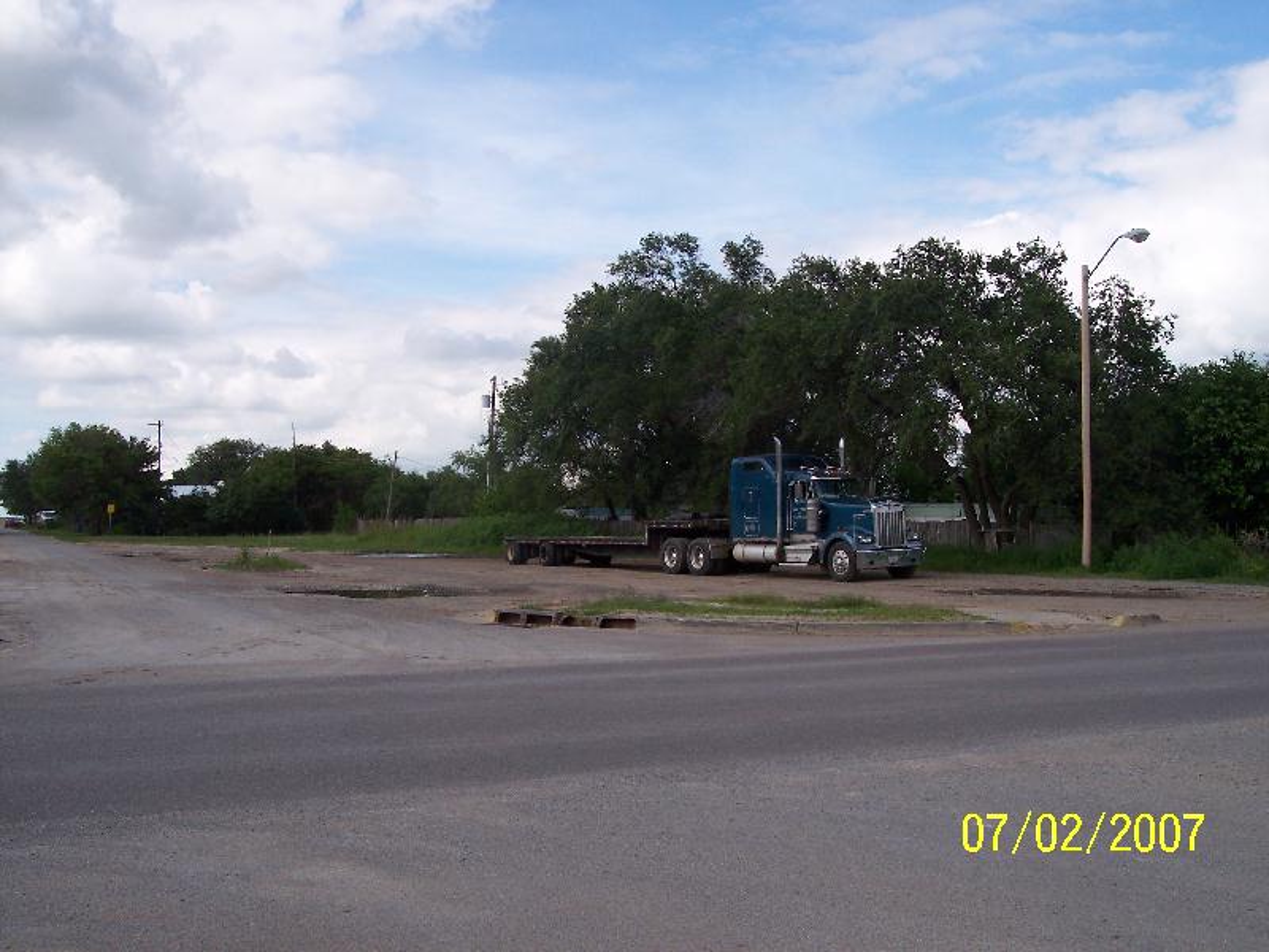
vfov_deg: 37.7
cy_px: 476
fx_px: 1393
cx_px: 634
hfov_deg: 49.0
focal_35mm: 38
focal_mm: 8
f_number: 4.8
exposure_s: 1/700
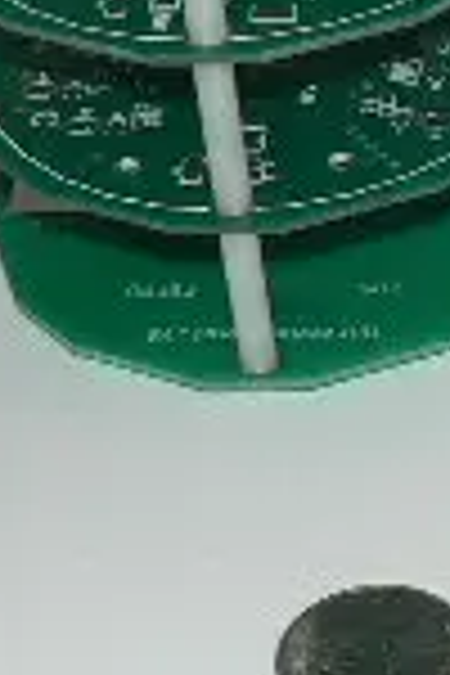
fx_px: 3000
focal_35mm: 160
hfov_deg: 8.3
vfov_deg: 12.8
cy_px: 171
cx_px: 760
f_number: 2.8
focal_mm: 6
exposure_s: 1/60
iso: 100
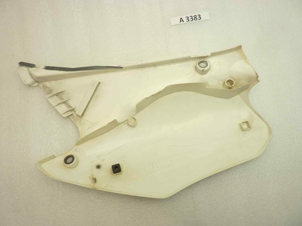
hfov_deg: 69.4
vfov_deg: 54.9
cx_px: 151
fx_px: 218
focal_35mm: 25
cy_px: 113
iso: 80
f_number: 3.3
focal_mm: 4.1
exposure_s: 1/20
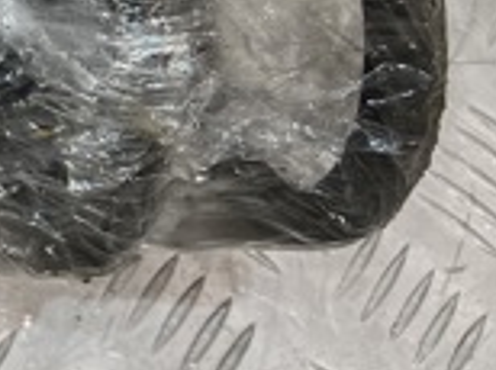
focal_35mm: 108
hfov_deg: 14.8
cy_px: -172
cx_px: -515
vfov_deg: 13.0
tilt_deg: -62.3
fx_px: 1545
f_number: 1.5
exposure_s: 1/100
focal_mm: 5.7
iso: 64
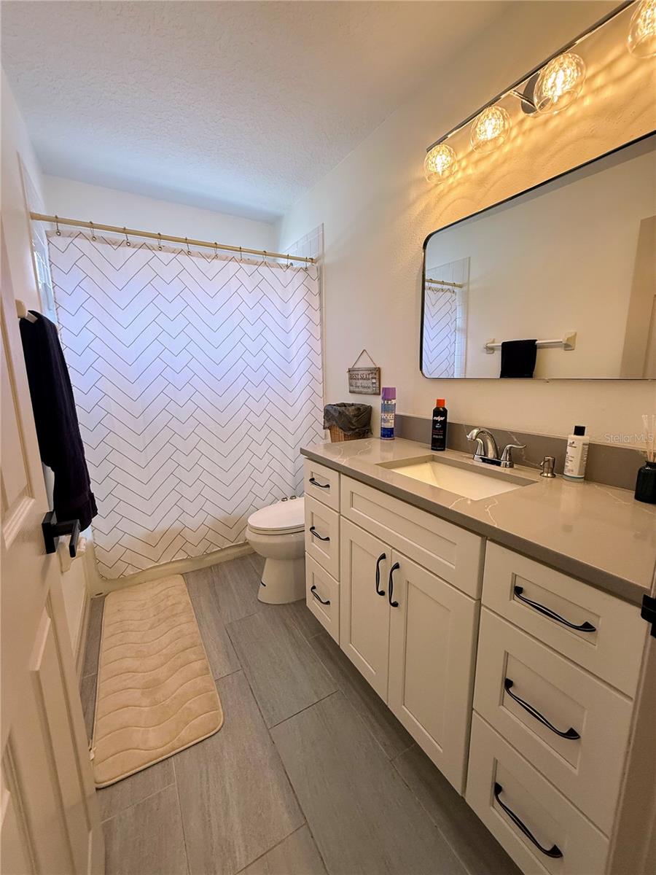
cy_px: 438
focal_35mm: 14
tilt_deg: -10.1
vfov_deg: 102.1
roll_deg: -0.6
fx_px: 354
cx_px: 328
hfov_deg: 85.7
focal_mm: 2.22
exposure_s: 1/120
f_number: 2.2
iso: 160
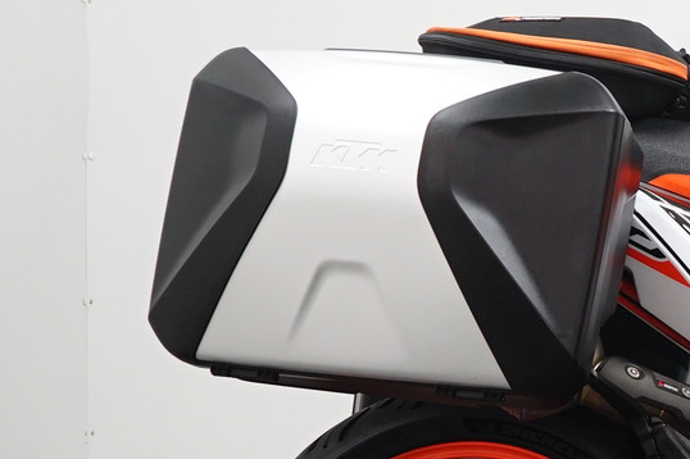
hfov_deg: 11.2
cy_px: 359
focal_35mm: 175
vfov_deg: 7.8
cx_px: 1068
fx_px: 3352
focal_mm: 49
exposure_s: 1/60
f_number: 4.5
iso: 800
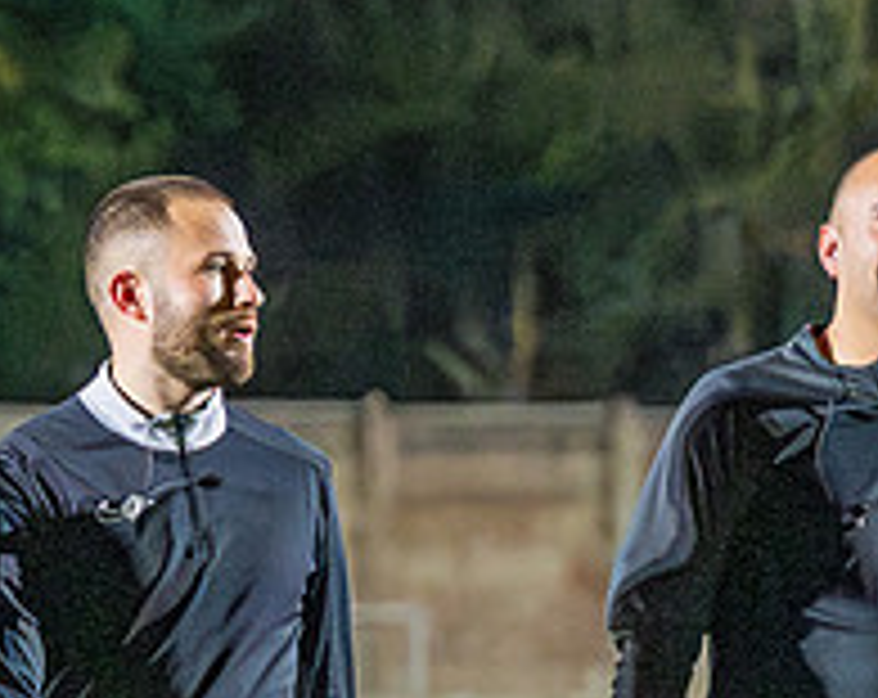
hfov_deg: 4.2
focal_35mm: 463
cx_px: -54
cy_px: 851
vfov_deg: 3.3
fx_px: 12001
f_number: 2.8
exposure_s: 1/1250
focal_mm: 95
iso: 5000
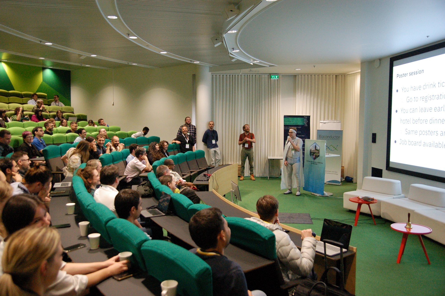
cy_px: 148
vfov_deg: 43.5
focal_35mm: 30
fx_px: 371
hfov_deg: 62.0
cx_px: 222
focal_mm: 20
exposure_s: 1/125
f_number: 2.8
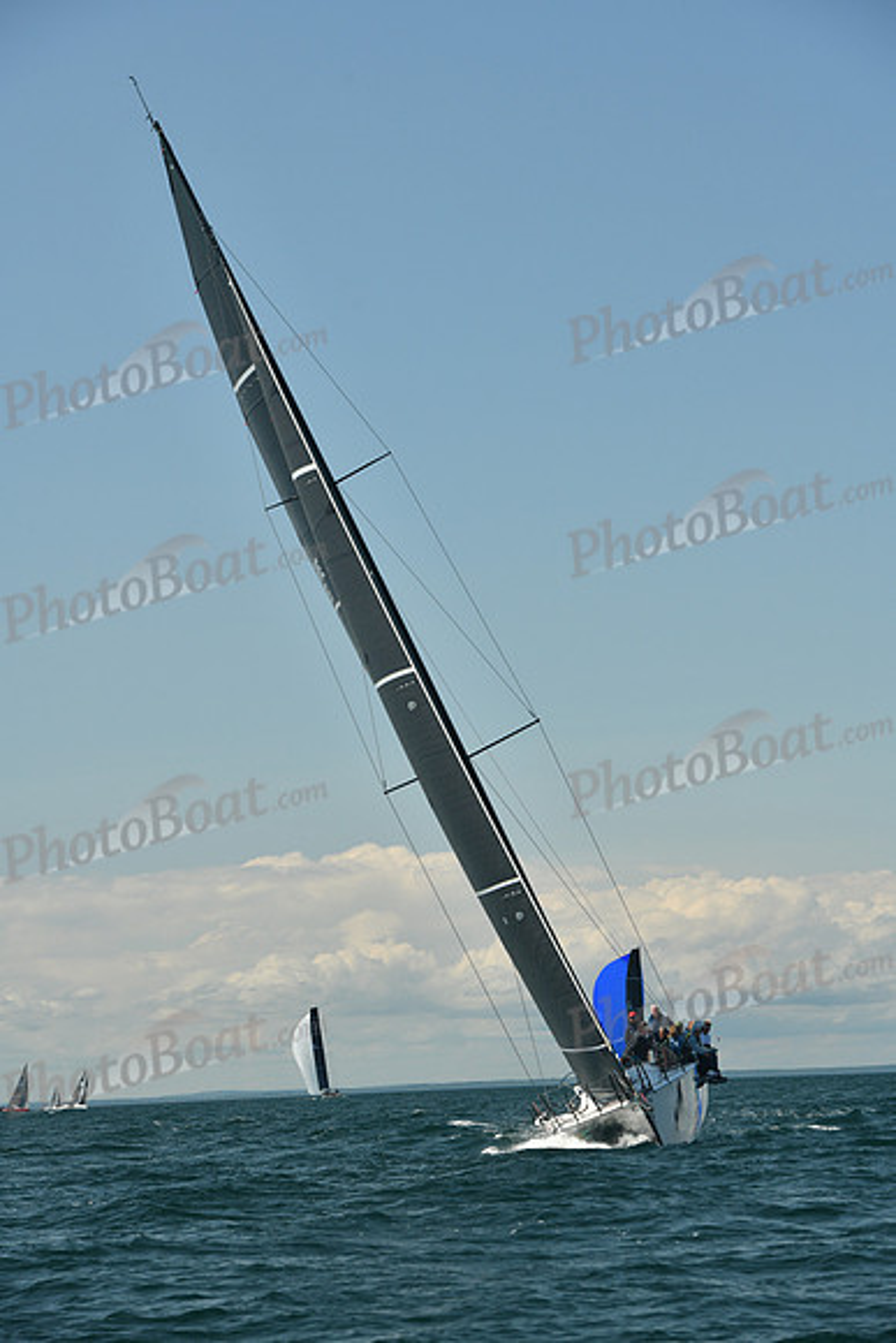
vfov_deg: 17.6
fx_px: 4328
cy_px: 672
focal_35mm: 116
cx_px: 448
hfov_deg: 11.8
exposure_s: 1/640
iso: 320
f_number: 7.1
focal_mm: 116
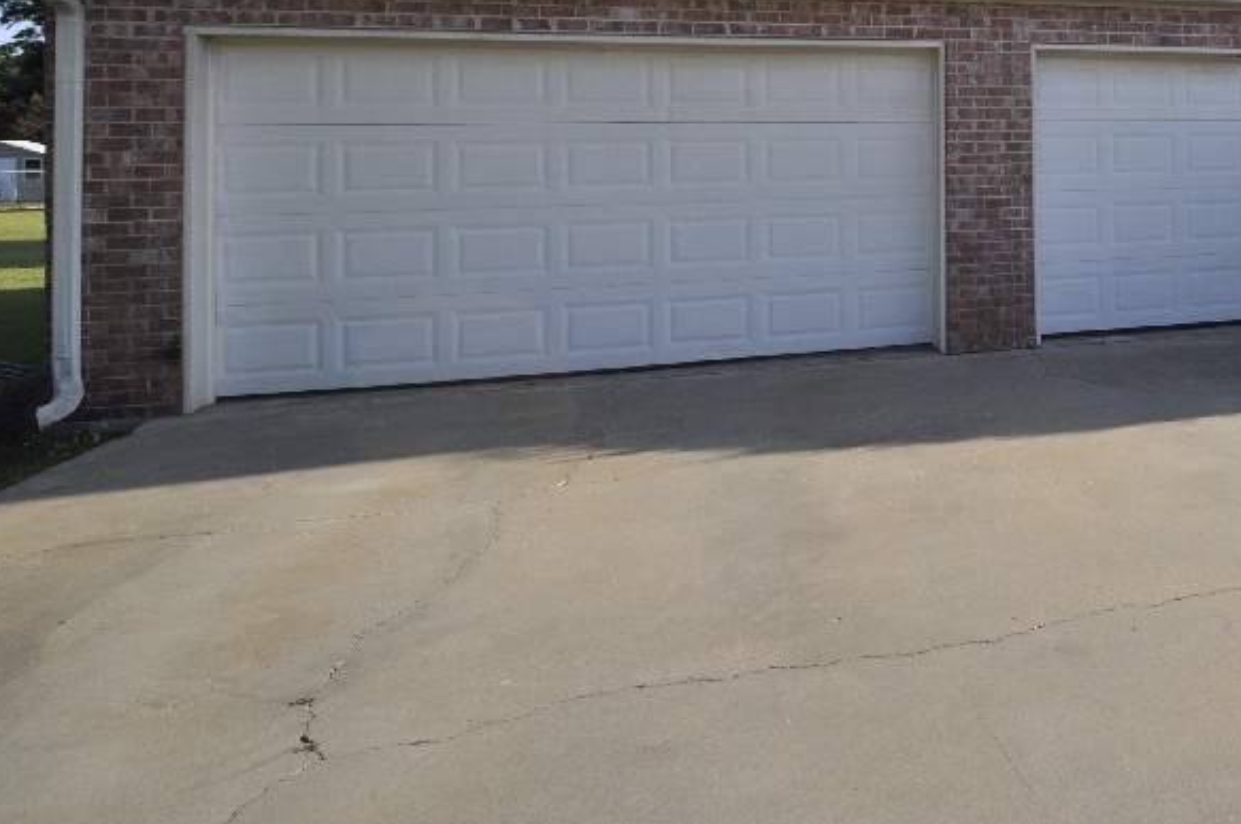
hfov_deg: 48.4
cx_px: 1271
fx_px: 1067
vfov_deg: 39.9
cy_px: 123
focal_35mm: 31
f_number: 9
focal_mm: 10
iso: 200
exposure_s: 1/320
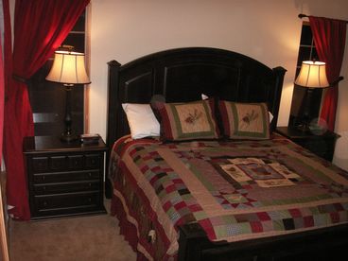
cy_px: 130
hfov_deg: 50.1
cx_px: 174
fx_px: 372
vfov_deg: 38.7
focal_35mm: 37
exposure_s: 1/40
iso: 160
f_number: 3.5
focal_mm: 7.7
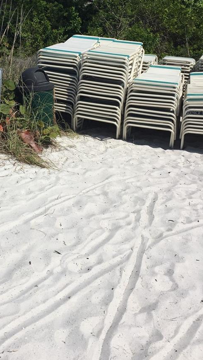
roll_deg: -1.9
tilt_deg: -11.8
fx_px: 421
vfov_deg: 45.5
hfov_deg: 26.3
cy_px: 112
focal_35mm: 44
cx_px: 26
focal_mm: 4.15
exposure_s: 1/4950
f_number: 2.2
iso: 32
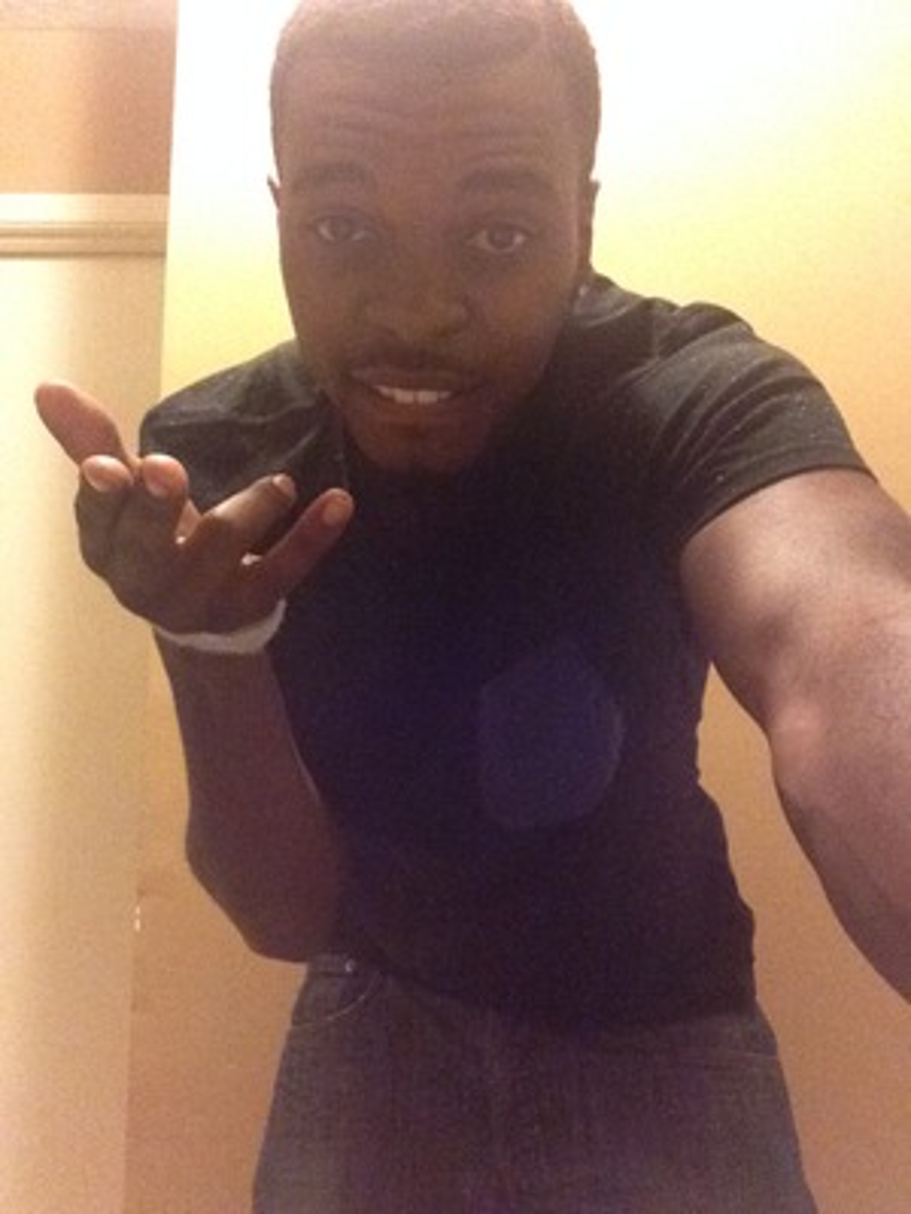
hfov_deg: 40.7
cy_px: 607
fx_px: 1228
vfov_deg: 52.6
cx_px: 456
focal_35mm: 35
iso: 1000
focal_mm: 2.18
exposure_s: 1/15
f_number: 2.4
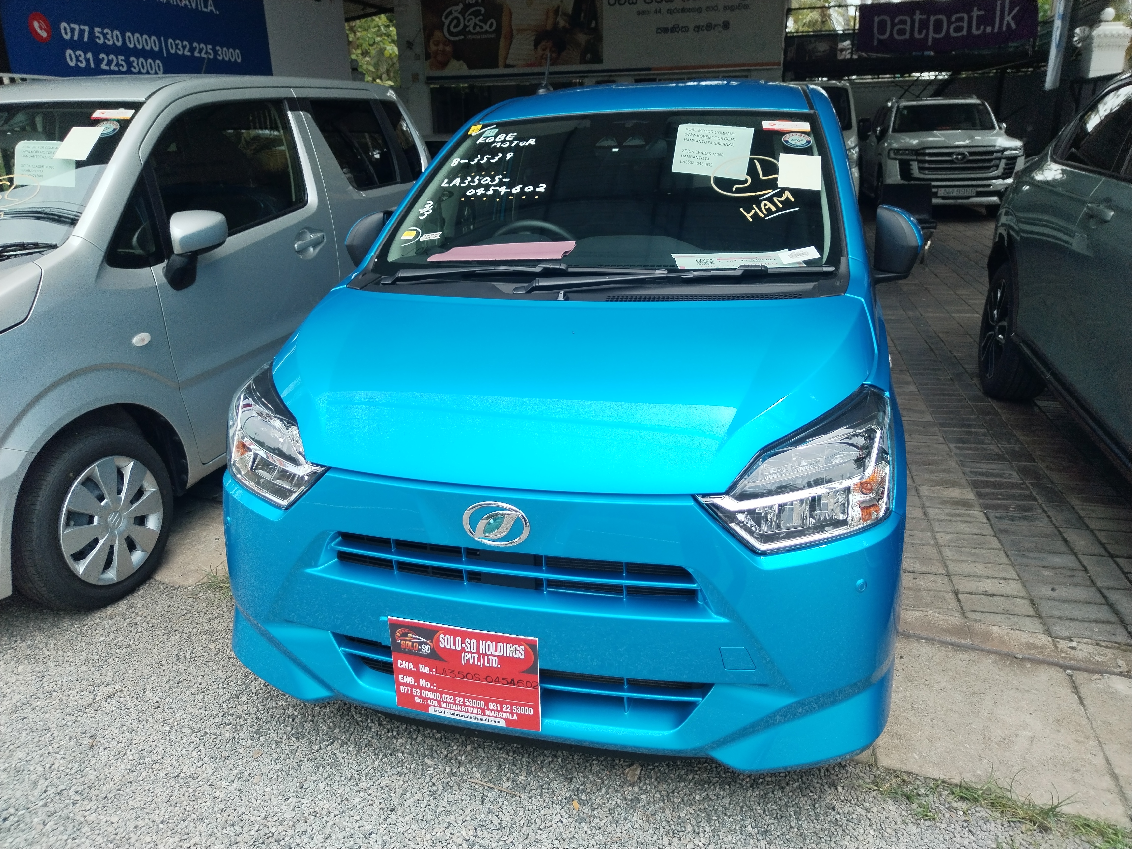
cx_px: 566
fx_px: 850
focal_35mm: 26
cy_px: 424
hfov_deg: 67.3
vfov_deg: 53.1
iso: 100
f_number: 1.8
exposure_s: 1/664
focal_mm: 4.75
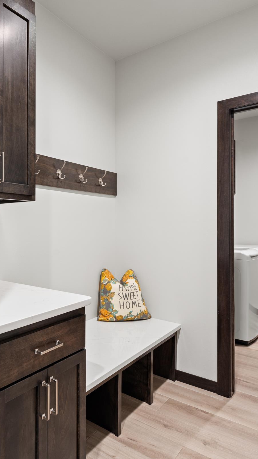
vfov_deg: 71.9
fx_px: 316
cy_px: 224
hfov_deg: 40.9
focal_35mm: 26
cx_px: 24
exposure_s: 1.3
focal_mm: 16
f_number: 9
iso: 250
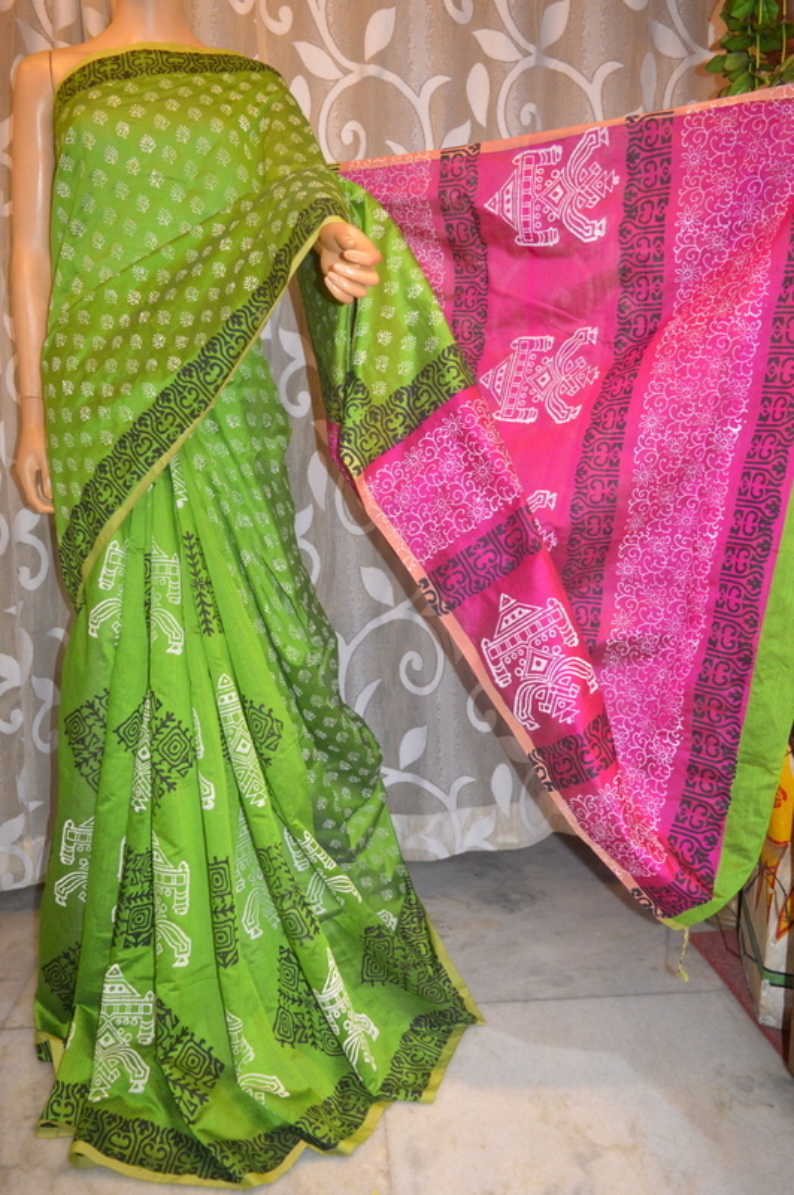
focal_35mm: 27
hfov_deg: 47.9
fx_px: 895
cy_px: 598
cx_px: 397
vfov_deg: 67.4
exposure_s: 1/60
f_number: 3.5
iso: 1800
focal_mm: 18
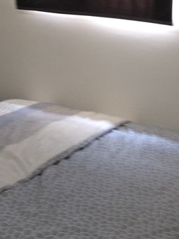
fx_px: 690
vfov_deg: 19.0
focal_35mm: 100
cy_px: -10
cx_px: 110
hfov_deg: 14.8
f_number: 2.4
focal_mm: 4.28
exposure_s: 1/20
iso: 125
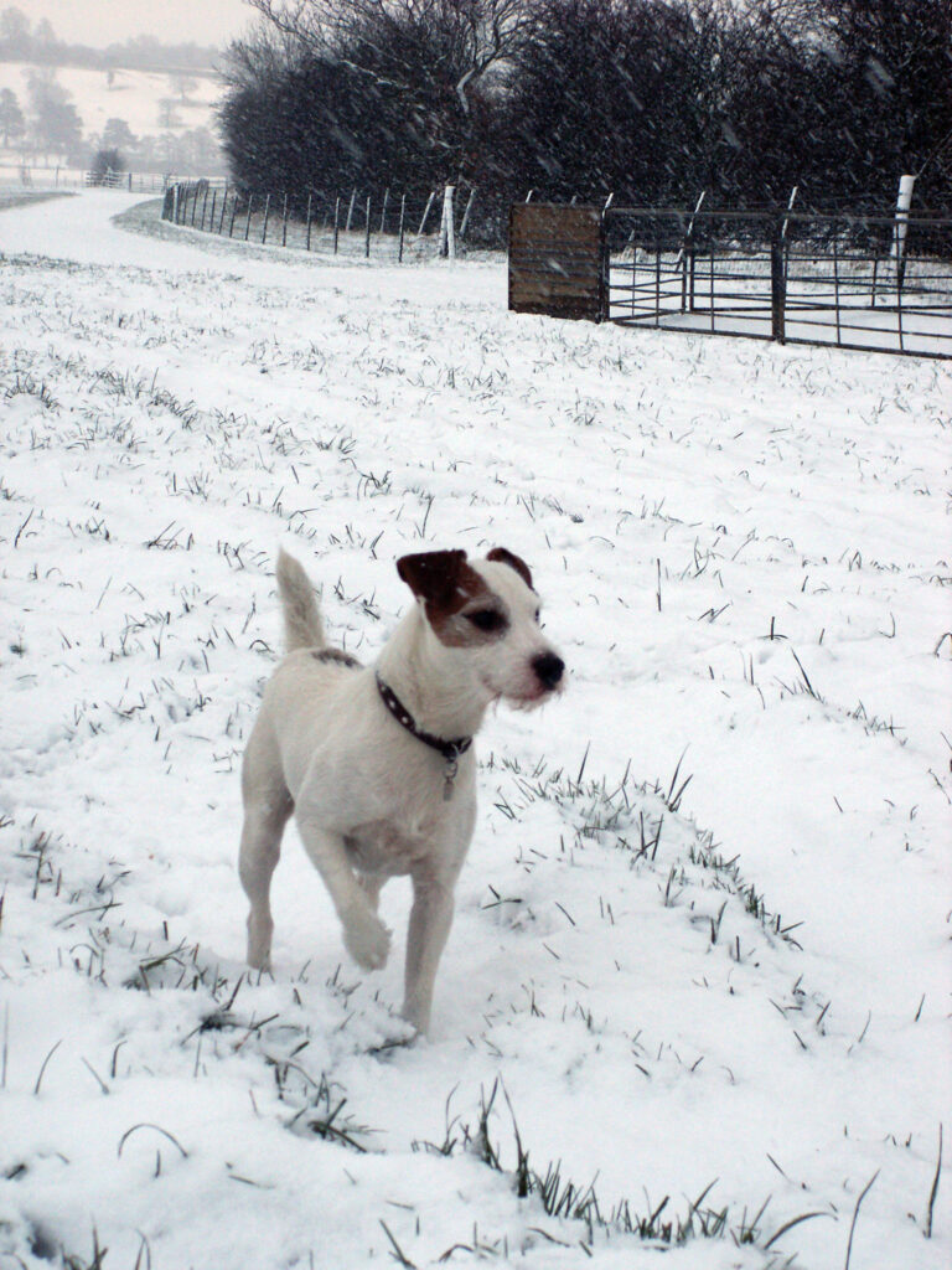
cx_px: 476
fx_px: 3374
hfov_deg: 16.1
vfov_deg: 21.3
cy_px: 635
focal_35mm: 92
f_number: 4.5
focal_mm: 15.43
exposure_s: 1/200
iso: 50
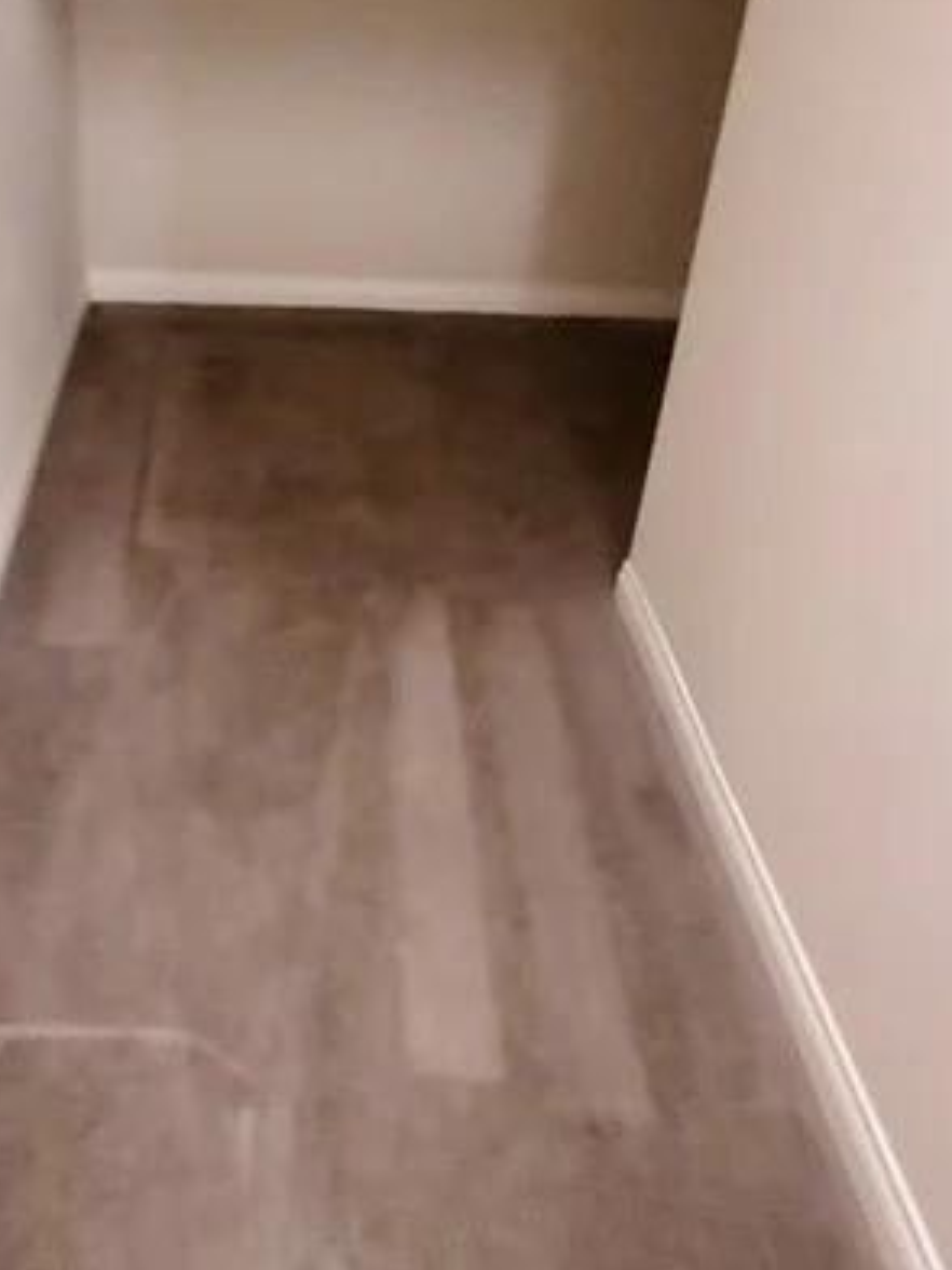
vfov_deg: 53.8
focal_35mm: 34
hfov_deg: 40.8
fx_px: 1247
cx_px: 259
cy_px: 548
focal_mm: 1.74
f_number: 2.2
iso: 1000
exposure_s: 1/24
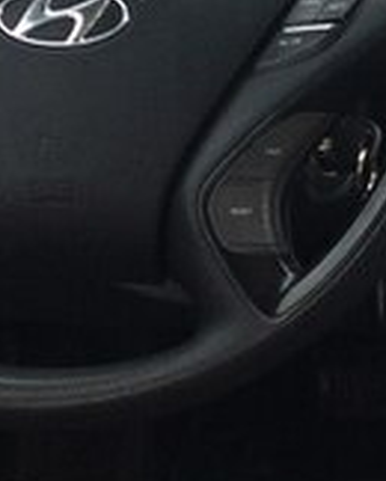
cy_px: 111
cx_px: 733
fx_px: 1639
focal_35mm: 115
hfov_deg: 12.1
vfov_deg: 16.6
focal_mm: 4.15
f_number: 2.2
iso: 32
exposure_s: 1/109
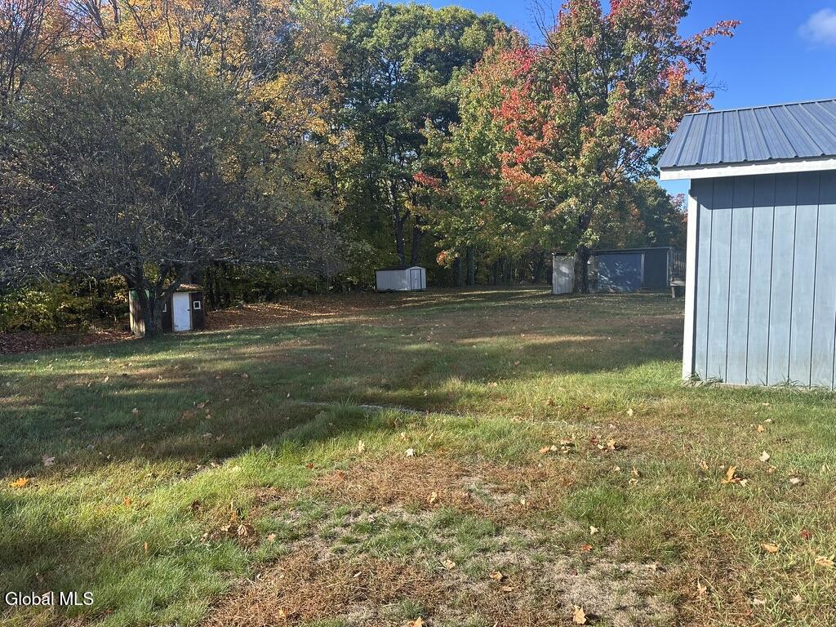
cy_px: 314
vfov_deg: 56.8
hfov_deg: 71.6
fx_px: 580
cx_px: 418
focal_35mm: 24
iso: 80
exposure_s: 1/1019
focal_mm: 6.86
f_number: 1.78
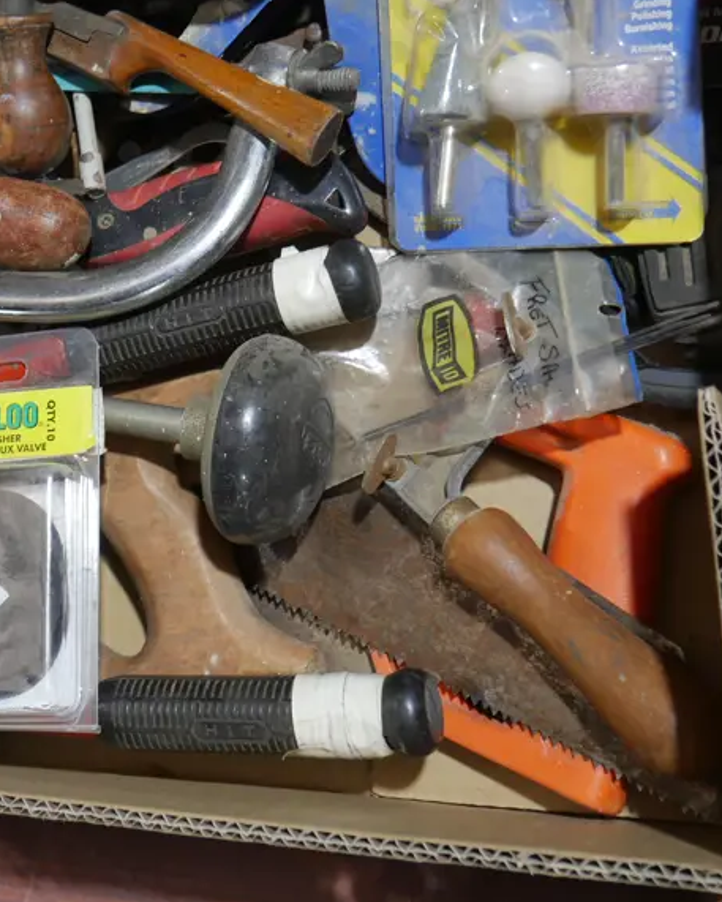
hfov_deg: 23.3
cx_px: 22
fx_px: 1682
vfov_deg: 29.8
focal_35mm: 63
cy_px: 300
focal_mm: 18
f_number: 4
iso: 320
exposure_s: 1/60
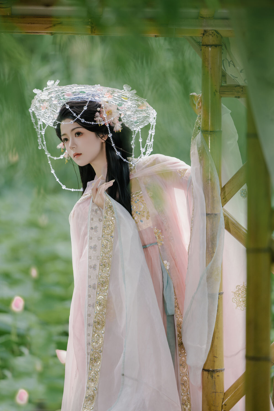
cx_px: 137
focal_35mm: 176
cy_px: 206
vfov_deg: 11.7
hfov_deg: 7.8
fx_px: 2008
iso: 100
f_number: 2.8
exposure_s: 1/200
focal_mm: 177
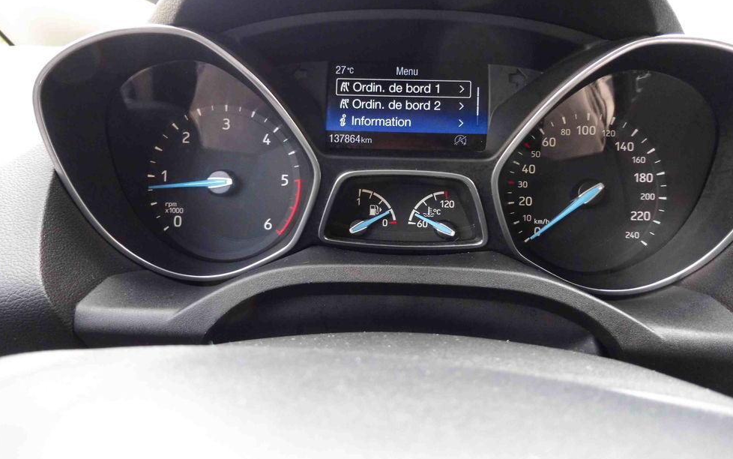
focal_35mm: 26
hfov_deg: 70.4
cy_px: 194
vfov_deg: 47.5
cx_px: 370
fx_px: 520
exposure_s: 1/60
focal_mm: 4.3
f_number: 3.3
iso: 320
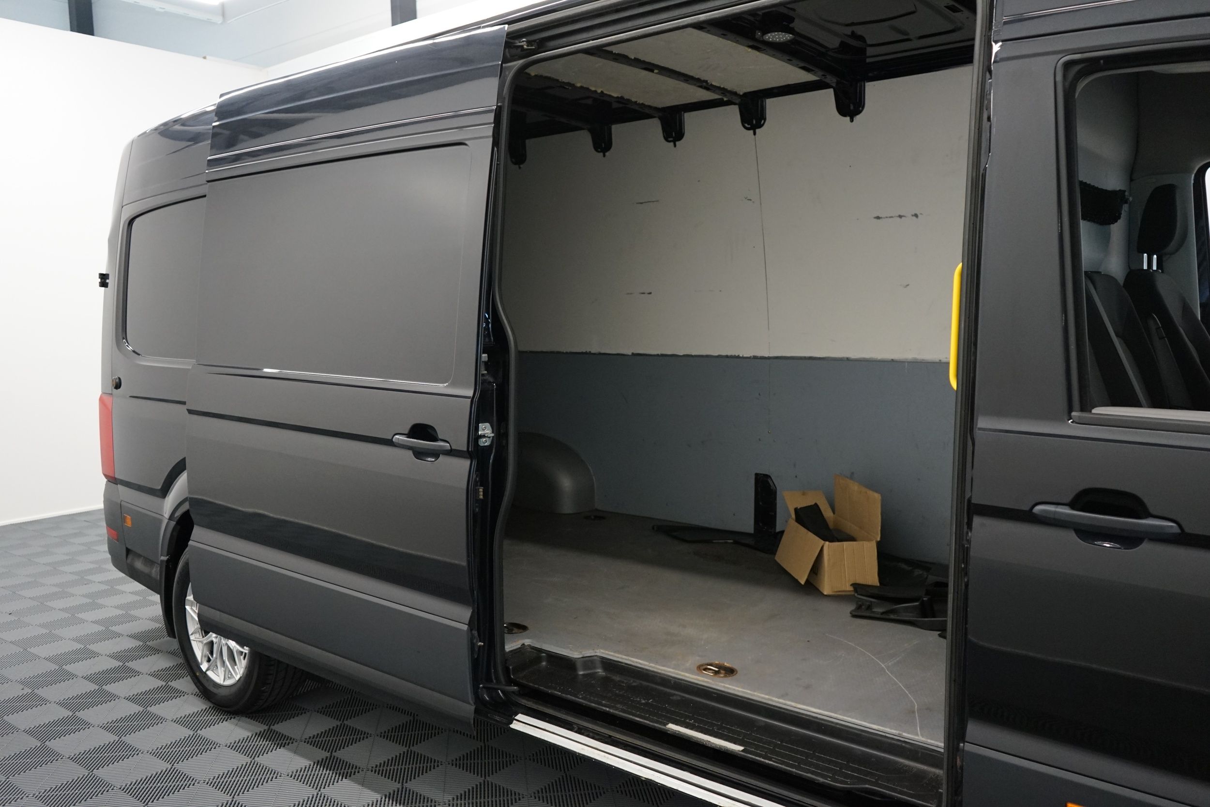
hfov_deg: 65.5
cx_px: 605
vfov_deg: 46.4
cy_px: 404
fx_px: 941
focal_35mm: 28
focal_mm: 28
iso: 2000
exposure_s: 1/160
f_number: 3.5
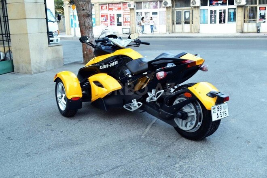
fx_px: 311
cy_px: 89
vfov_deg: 31.9
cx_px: 134
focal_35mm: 42
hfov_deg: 46.4
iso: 400
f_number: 5.6
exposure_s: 1/25
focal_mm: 28
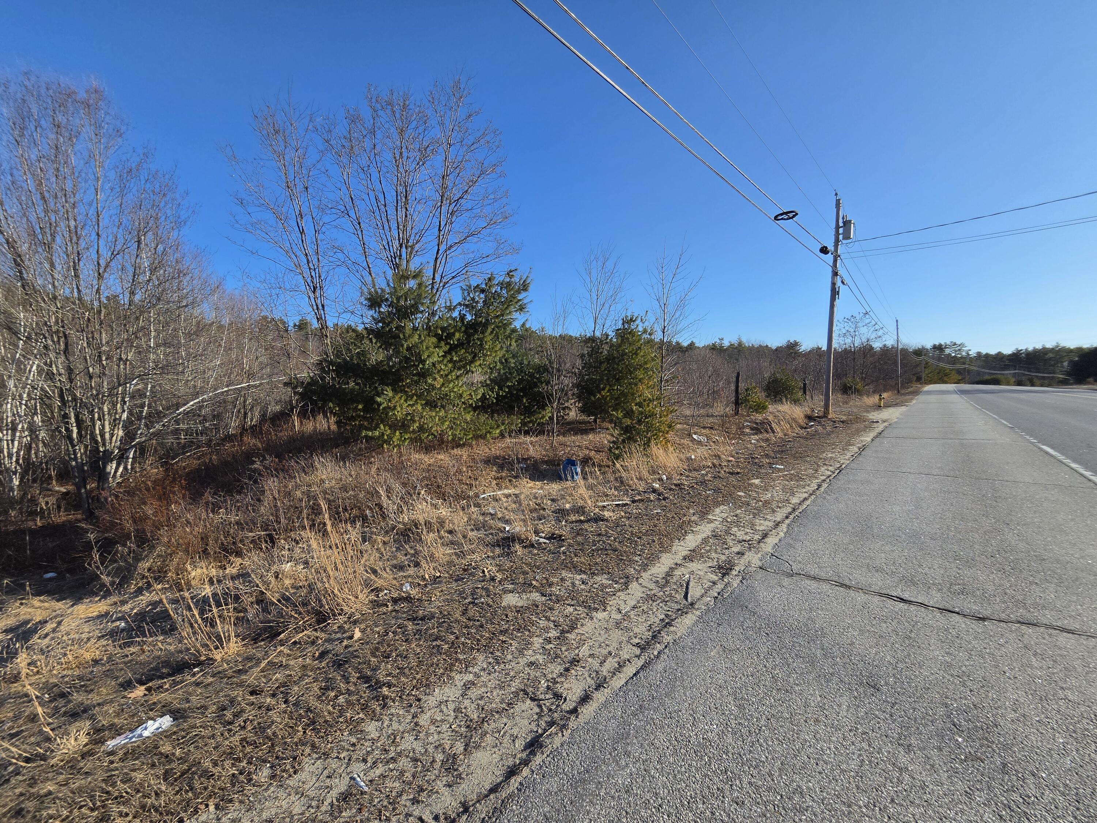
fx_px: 412
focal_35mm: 13
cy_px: 412
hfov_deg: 106.2
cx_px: 548
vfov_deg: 89.9
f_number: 2.2
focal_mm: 2.2
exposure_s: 1/2961
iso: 100
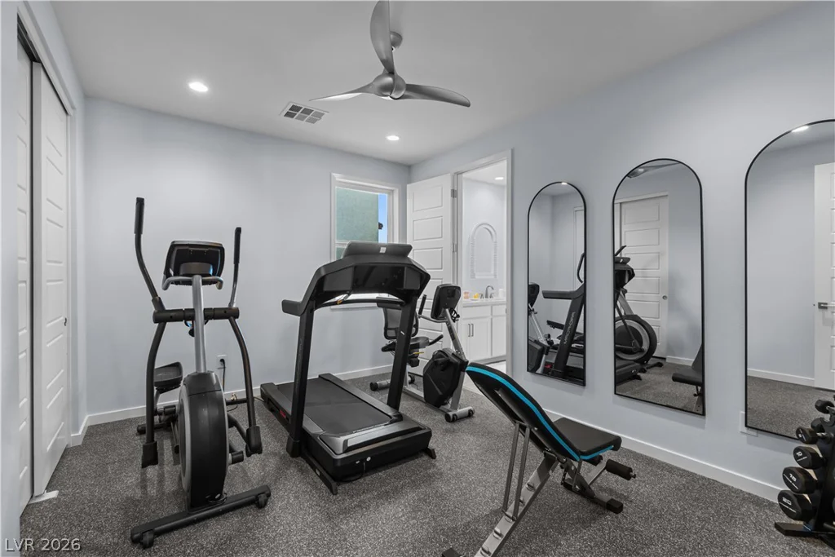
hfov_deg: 100.4
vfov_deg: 77.3
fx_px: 348
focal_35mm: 15
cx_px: 418
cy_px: 278
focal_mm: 10
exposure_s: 1/2.5
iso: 400
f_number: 8
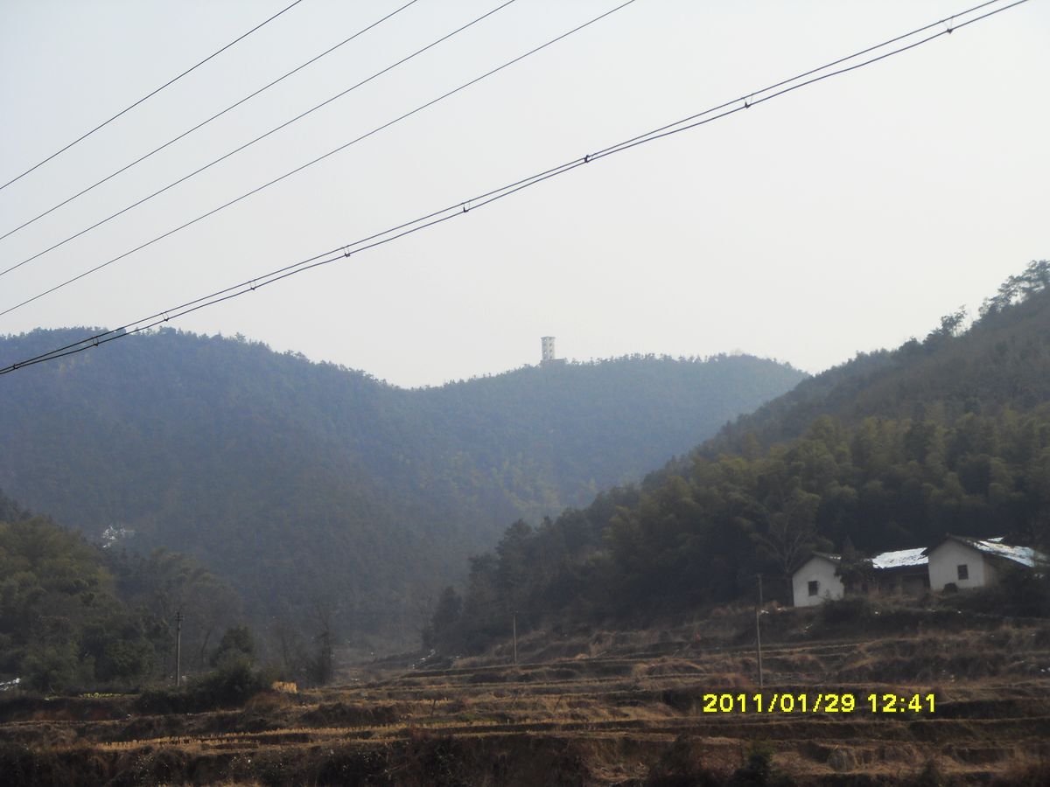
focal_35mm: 70
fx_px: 2123
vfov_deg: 21.0
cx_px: 525
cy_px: 394
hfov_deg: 27.8
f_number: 7.3
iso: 80
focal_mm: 11.8
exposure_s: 1/250
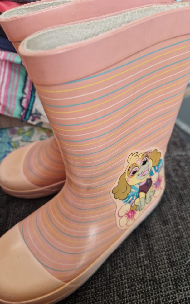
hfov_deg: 49.0
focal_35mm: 25
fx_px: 207
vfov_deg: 72.5
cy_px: 148
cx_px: 114
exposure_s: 1/100
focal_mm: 5.4
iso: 50
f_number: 1.8
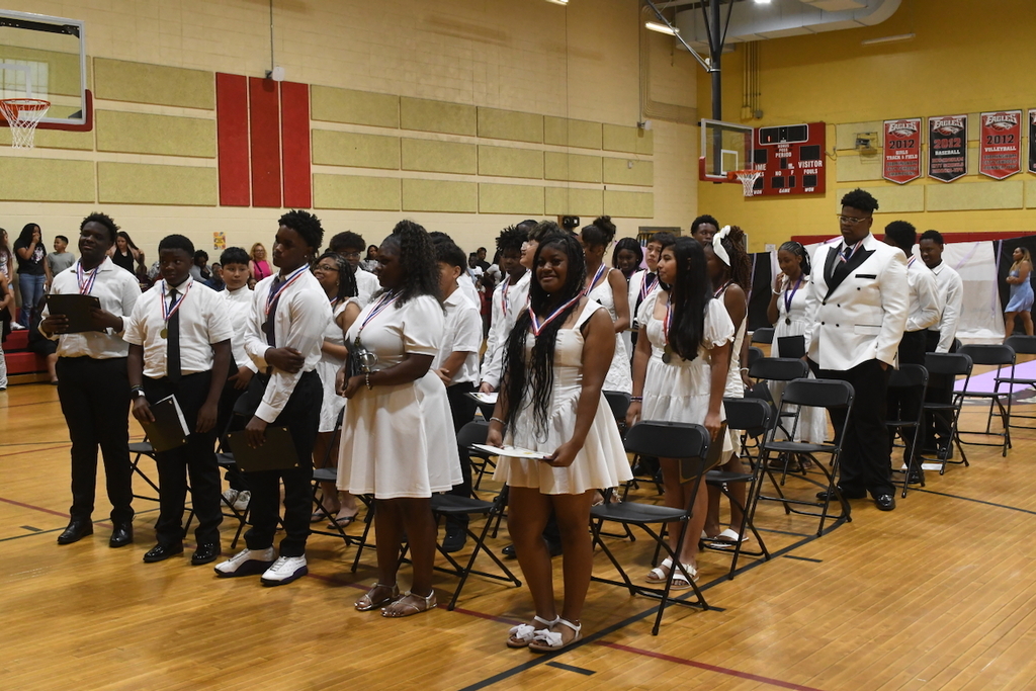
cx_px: 518
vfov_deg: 34.2
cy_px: 346
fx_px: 1122
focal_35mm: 39
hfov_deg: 49.5
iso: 3200
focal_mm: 26
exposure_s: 1/100
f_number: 9
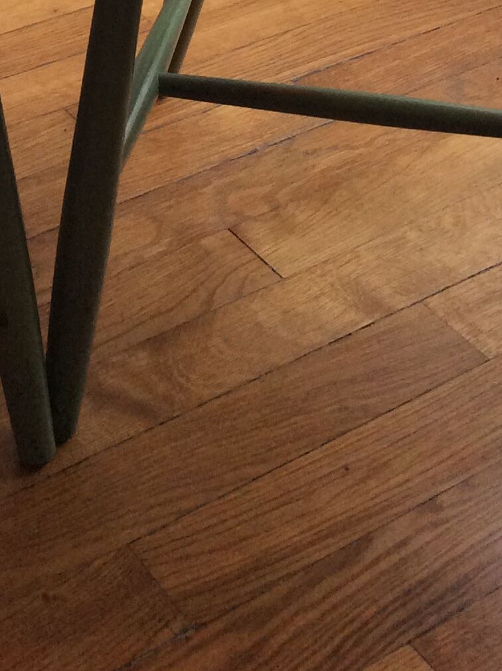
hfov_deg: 17.7
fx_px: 1590
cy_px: -179
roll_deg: -1.3
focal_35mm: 82
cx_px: 69
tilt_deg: -22.5
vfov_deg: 21.7
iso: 125
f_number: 2.4
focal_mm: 3.3
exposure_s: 1/25
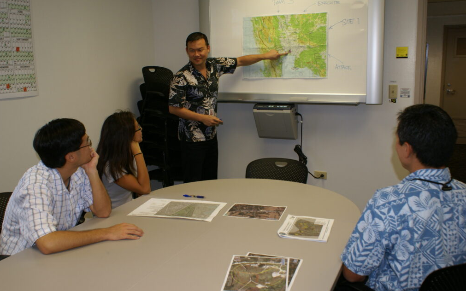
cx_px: 230
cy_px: 145
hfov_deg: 61.2
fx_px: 394
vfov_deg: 40.6
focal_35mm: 31
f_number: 5.6
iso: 320
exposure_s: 1/60
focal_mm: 20
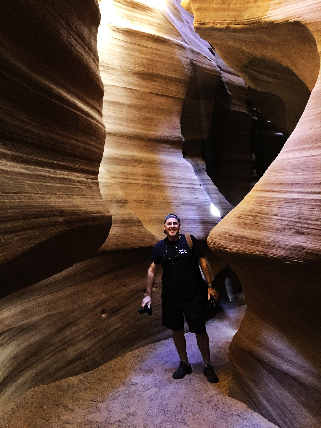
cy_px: 214
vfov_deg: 61.7
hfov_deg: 48.2
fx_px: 359
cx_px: 160
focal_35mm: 29
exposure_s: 1/4
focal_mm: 4.15
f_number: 2.2
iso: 160
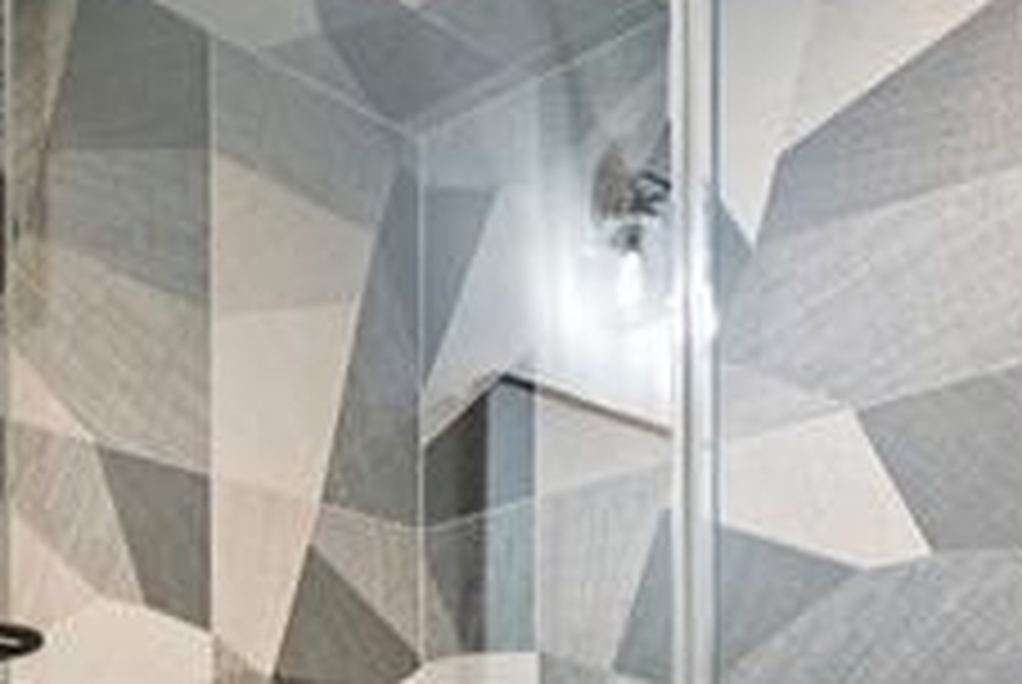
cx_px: -70
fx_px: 1791
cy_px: 1035
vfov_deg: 18.9
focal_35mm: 63
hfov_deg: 29.1
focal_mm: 14
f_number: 7.1
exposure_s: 1/15
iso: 250
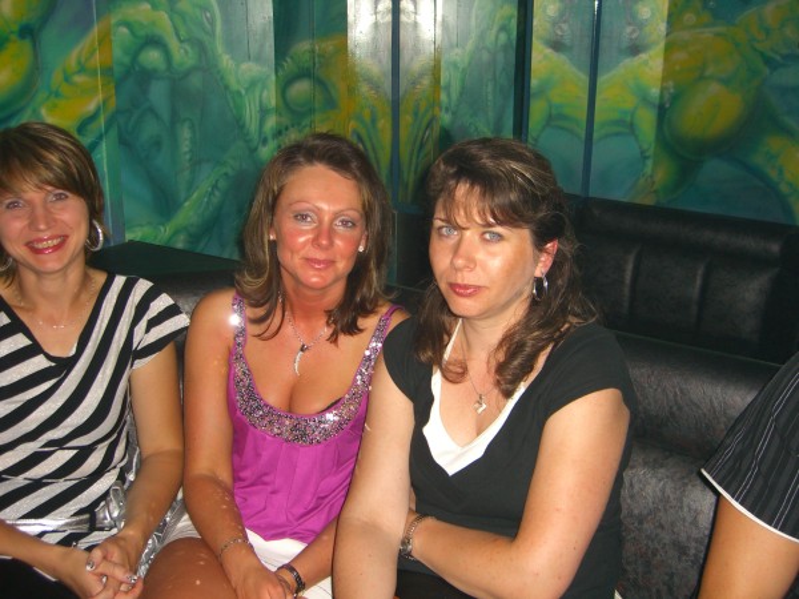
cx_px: 400
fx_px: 877
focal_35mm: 38
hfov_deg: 49.0
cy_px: 300
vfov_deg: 37.7
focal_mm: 7.9
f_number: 2.8
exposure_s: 1/60
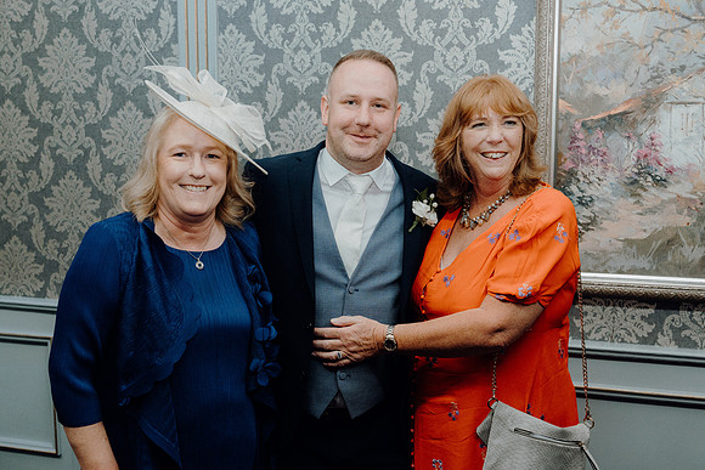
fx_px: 881
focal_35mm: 45
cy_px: 235
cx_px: 352
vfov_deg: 29.9
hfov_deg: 43.6
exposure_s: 1/160
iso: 2500
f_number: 5
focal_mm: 45
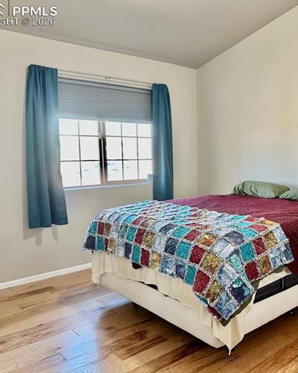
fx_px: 352
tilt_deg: -6.2
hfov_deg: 44.7
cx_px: 212
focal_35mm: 32
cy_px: 188
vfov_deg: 55.6
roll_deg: +0.3
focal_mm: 6.86
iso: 160
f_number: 1.78
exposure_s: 1/60
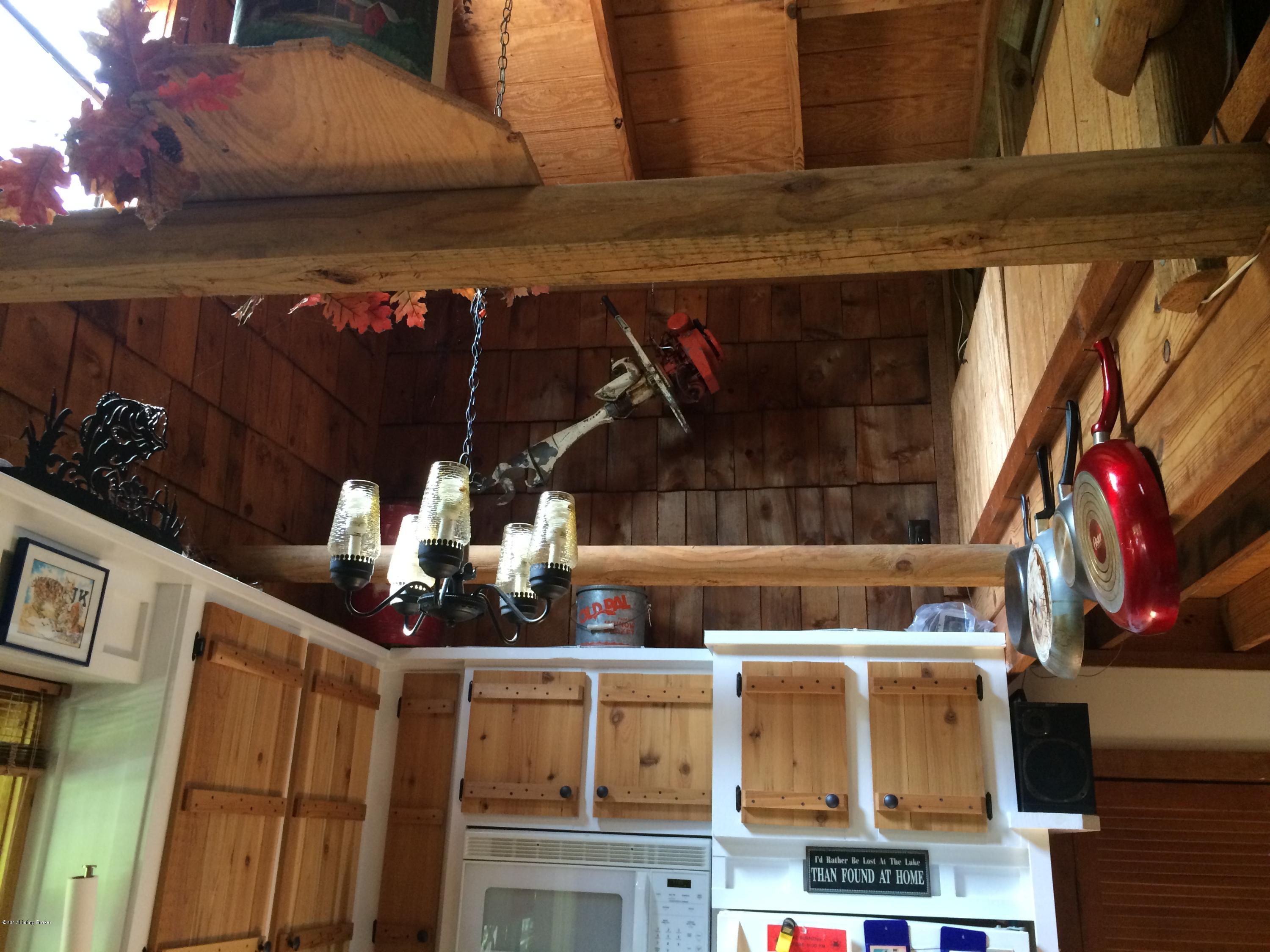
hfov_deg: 61.7
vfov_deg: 48.2
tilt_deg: +19.2
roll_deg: -1.5
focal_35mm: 29
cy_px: 476
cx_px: 635
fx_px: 1064
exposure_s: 1/30
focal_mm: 4.15
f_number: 2.2
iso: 160
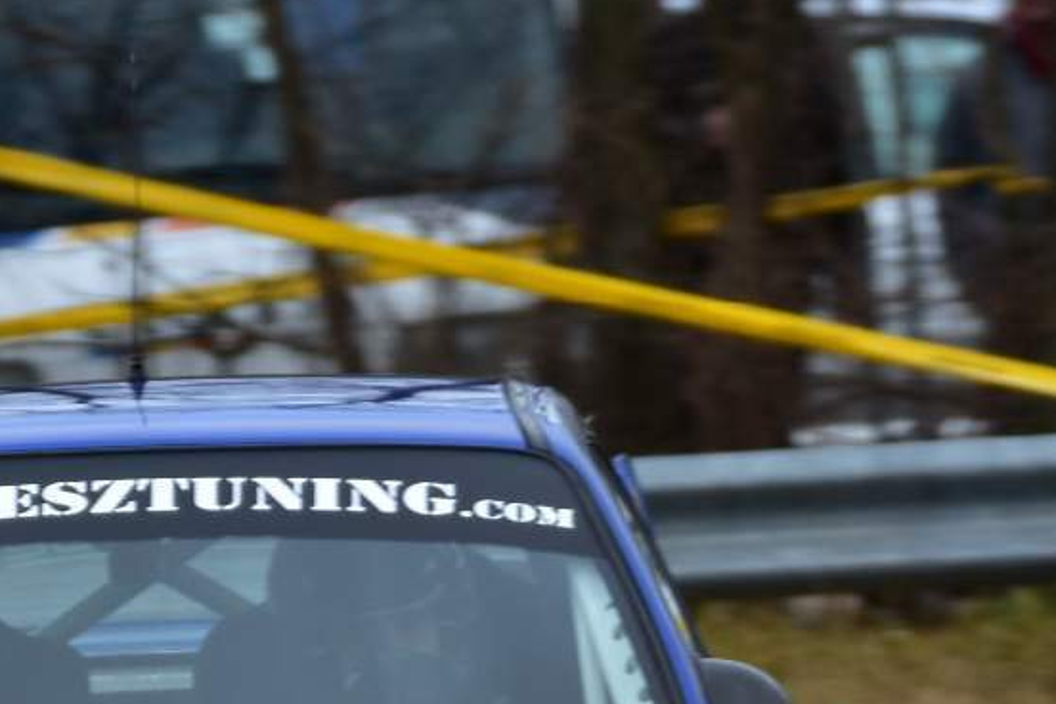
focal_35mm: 924
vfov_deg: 1.5
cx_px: 165
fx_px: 27102
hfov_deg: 2.2
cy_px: 925
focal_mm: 170
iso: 160
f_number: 5
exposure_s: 1/125
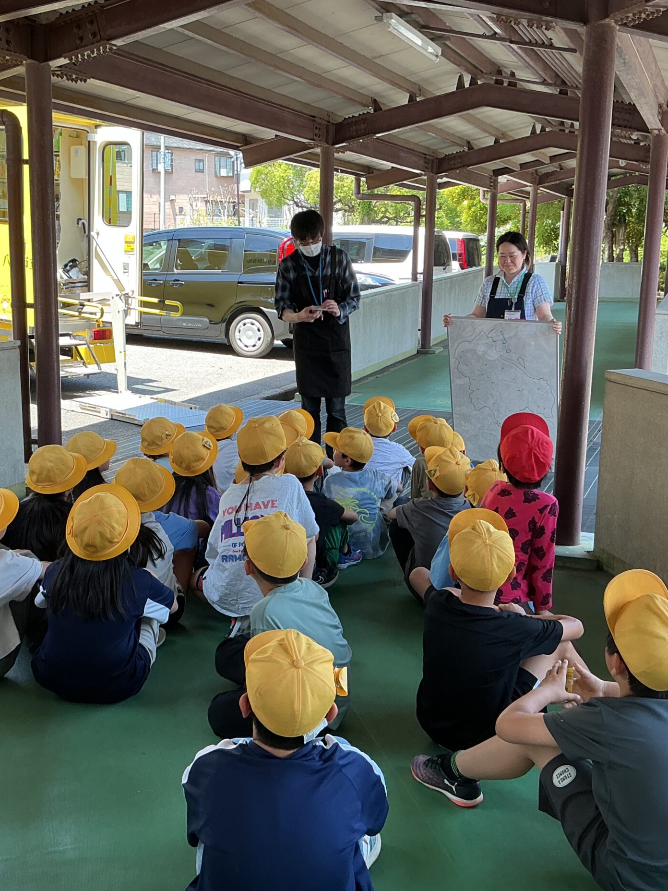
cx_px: 283
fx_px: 1029
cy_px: 441
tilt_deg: -10.8
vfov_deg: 46.8
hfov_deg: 35.9
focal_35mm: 40
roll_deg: -0.8
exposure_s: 1/120
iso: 25
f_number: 1.8
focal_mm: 3
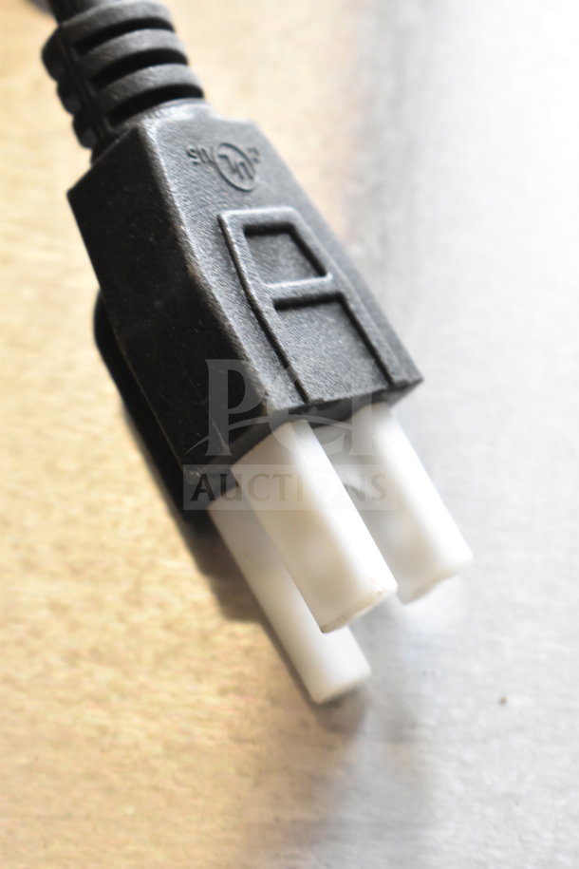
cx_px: 290
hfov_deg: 16.6
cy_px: 434
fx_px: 1990
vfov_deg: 24.6
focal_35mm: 82
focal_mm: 55
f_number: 5.6
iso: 2800
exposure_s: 1/100
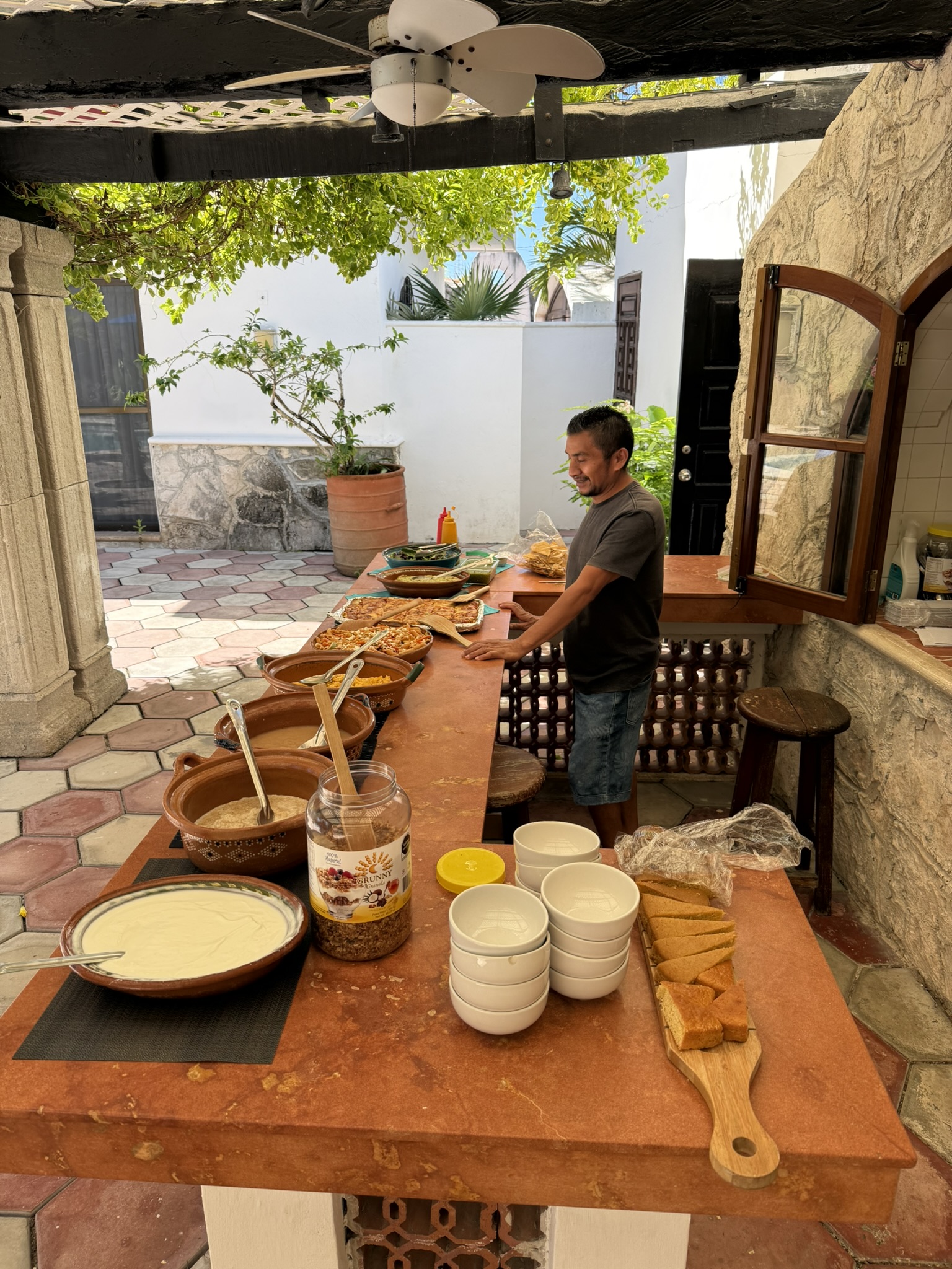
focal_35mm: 24
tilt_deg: -17.0
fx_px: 880
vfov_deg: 71.6
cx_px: 476
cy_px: 634
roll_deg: -0.5
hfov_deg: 56.8
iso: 100
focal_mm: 6.76
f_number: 1.78
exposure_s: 1/1230
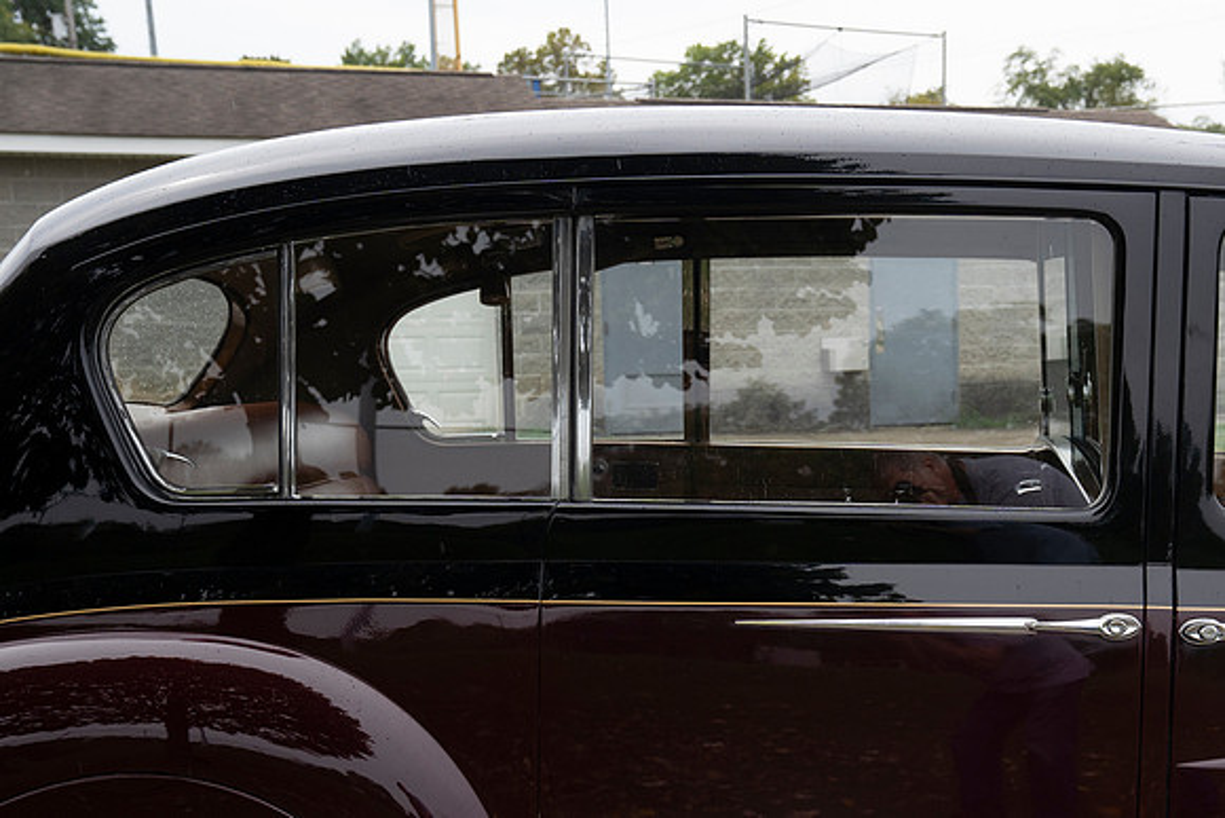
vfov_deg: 24.2
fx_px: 1872
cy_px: 680
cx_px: 867
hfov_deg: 35.7
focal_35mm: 55
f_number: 5.6
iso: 200
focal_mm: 33
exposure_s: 1/500
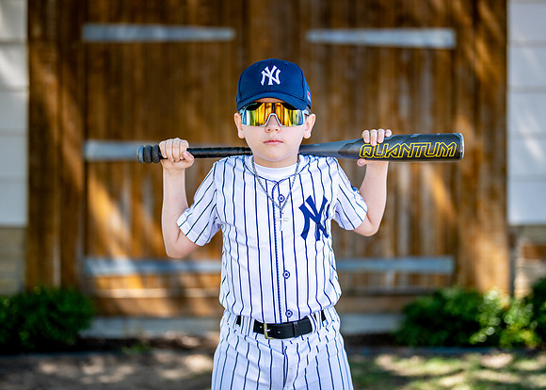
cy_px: 173
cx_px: 286
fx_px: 916
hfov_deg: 33.2
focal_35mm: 59
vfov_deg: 24.0
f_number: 1.2
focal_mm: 50
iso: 100
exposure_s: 1/1250
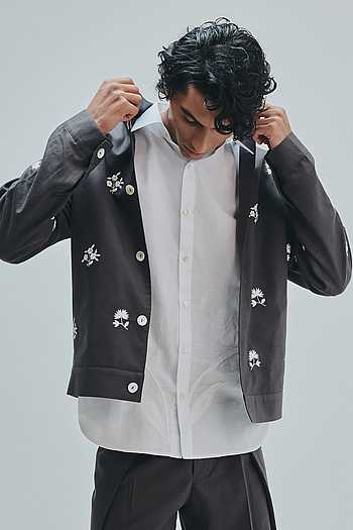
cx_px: 176
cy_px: 265
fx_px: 1030
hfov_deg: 19.5
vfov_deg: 28.8
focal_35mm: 70
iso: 400
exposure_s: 1/125
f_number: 8
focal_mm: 70
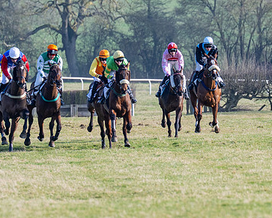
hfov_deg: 2.7
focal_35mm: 724
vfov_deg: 2.1
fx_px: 5825
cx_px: 125
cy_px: 103
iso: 200
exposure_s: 1/1250
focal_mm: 200
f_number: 4
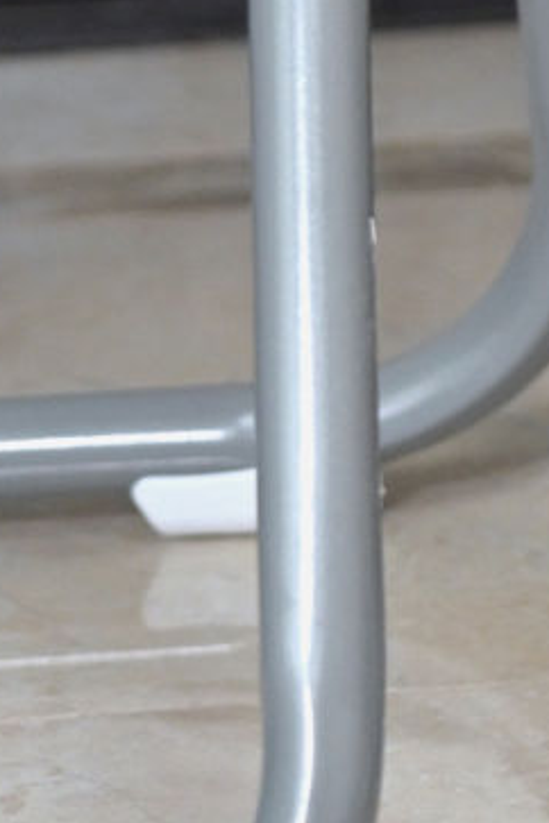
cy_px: -1537
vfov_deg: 5.0
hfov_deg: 3.4
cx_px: 1953
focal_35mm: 394
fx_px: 9012
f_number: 2.8
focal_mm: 53
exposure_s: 1/100
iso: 1000
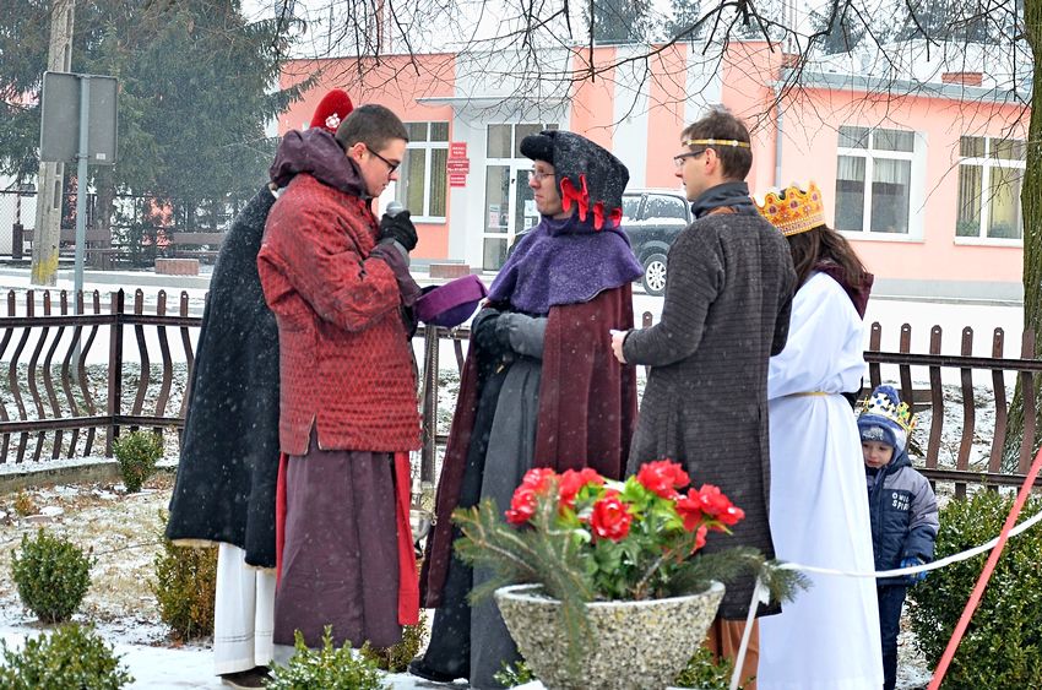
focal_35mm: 78
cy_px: 345
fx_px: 2253
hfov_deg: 26.0
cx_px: 521
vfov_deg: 17.4
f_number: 5
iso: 560
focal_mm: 52
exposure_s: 1/160
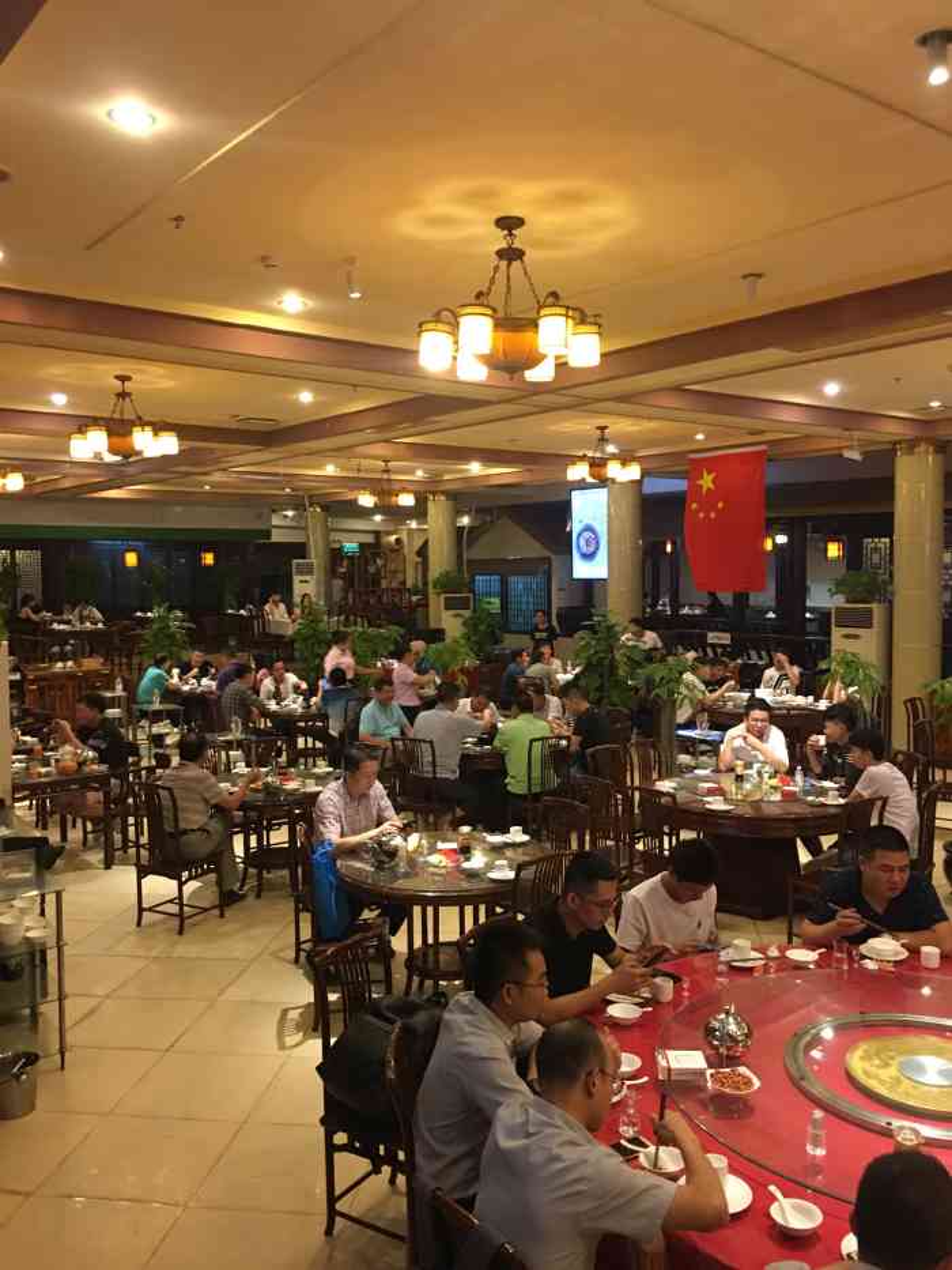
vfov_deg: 61.7
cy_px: 635
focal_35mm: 29
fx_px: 1063
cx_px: 476
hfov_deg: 48.2
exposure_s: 1/17
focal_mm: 4.15
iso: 100
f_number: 2.2
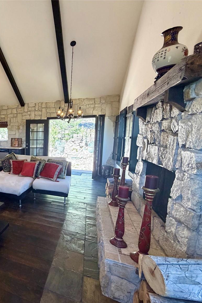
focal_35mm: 20
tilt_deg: -6.4
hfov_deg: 52.0
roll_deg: +0.3
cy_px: 156
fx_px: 168
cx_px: 9
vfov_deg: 84.0
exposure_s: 1/120
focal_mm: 2.22
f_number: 2.2
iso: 250
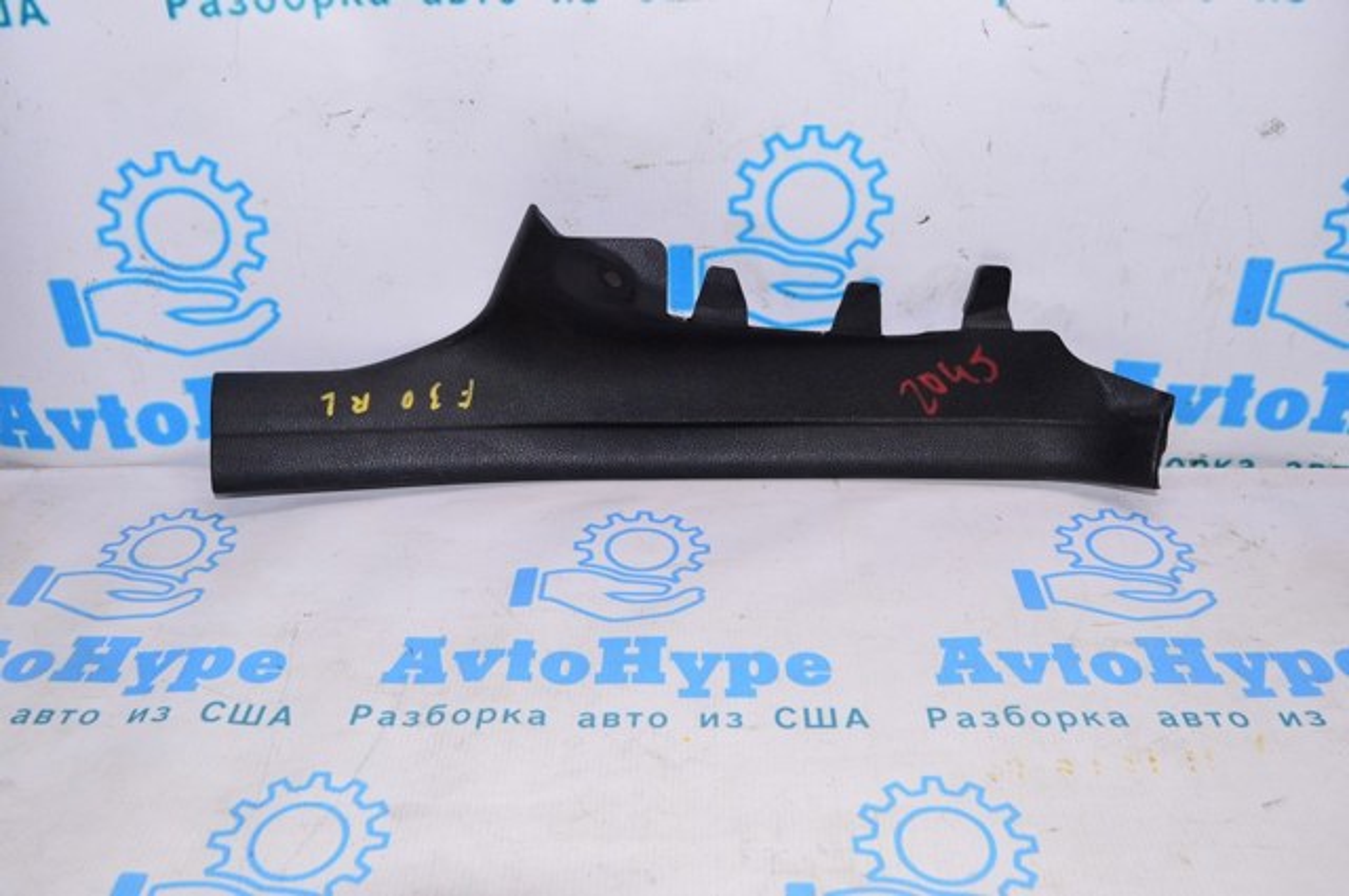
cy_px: 448
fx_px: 1235
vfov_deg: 39.9
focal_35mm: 33
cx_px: 674
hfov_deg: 57.3
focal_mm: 22
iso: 1600
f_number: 8
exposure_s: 1/200
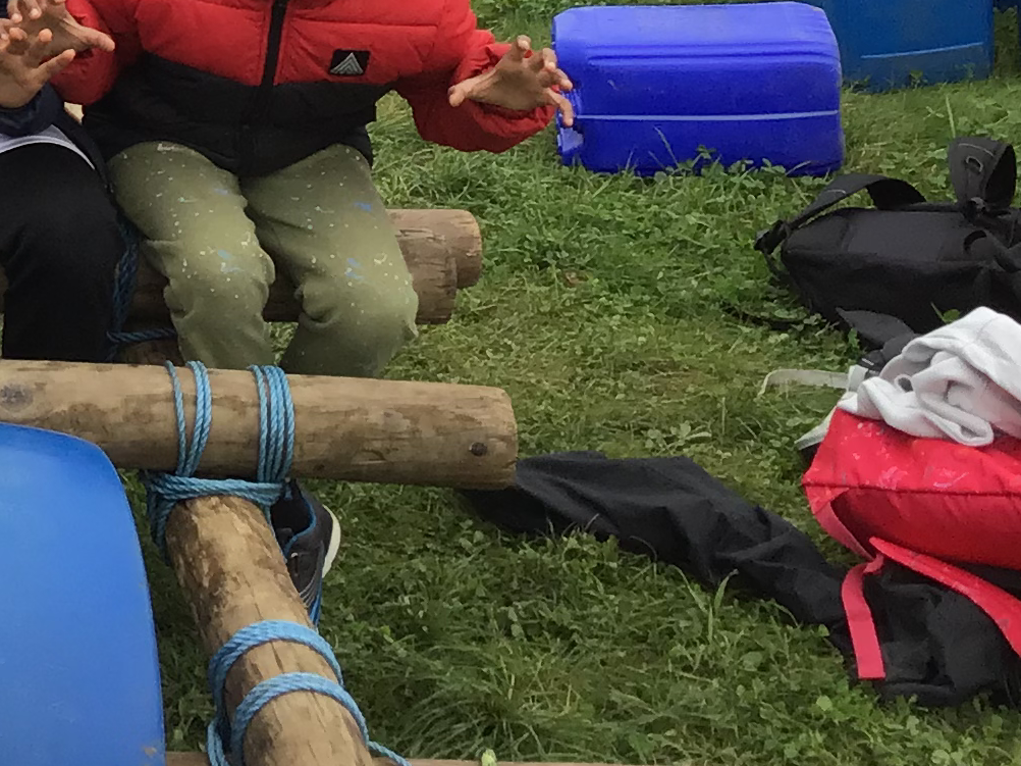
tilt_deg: -10.4
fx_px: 2978
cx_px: -279
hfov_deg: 18.2
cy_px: -342
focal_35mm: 101
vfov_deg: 13.8
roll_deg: -1.6
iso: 25
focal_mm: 3.3
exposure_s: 1/122
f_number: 2.4
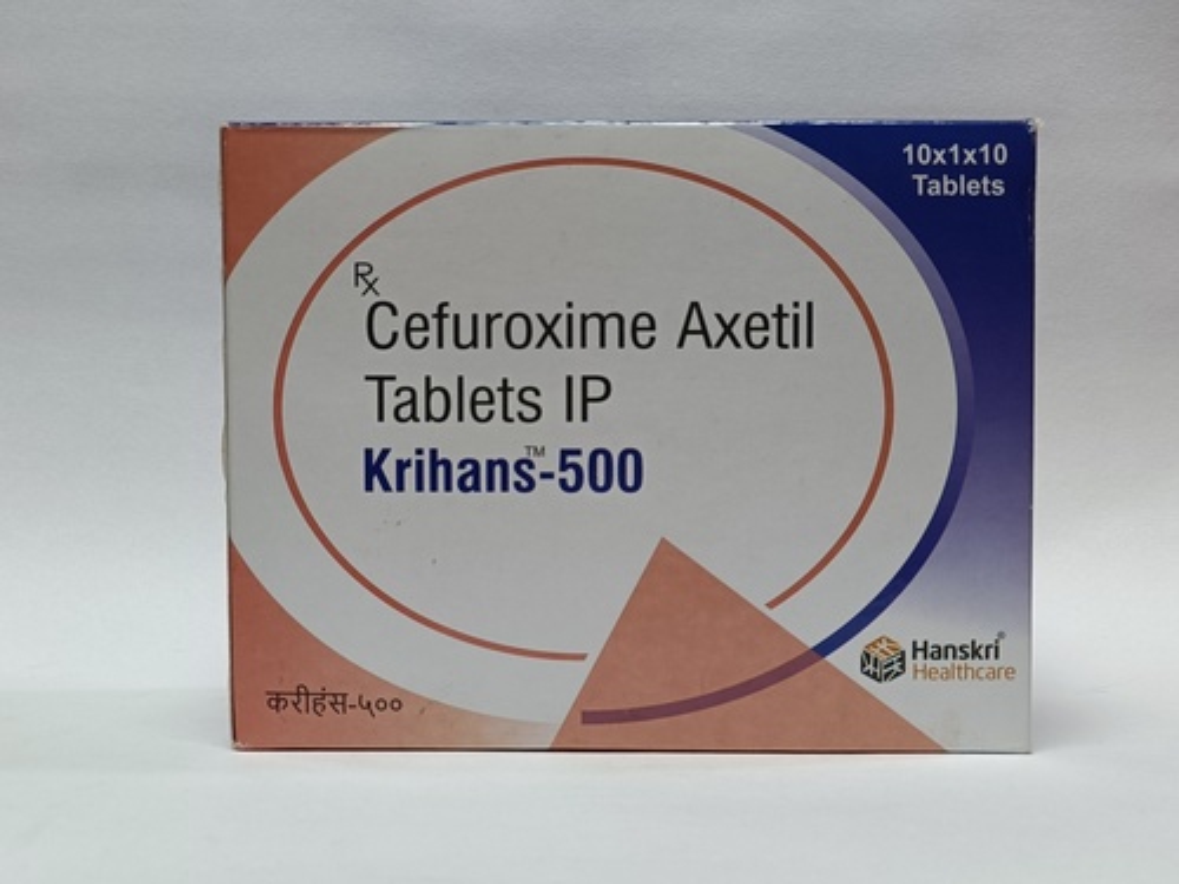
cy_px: 442
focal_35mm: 53
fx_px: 1805
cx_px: 590
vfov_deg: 27.5
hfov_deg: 36.2
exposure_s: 1/50
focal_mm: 7.08
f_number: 2
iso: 320
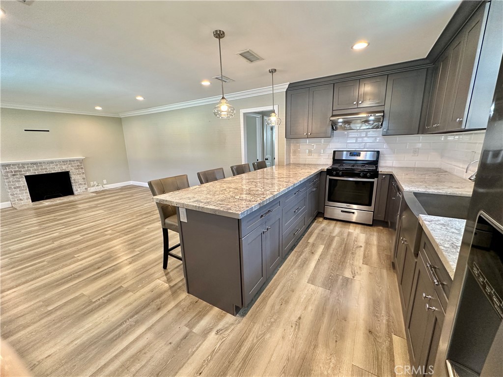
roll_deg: +1.6
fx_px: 203
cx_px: 252
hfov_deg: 102.1
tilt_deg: -13.0
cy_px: 188
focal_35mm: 14
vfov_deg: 85.7
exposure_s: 1/120
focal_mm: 2.22
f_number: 2.2
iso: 250
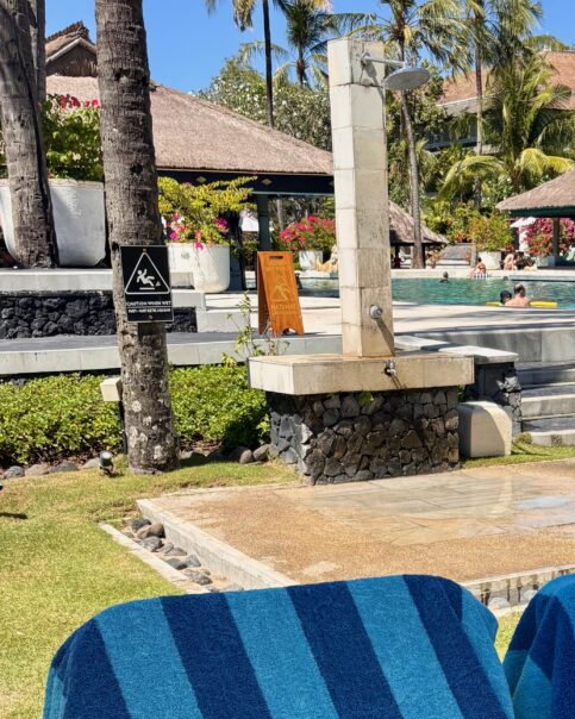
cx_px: 529
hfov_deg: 26.2
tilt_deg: -20.5
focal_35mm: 56
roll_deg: -0.5
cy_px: 698
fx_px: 1192
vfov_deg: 31.4
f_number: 1.6
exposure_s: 1/2024
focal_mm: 5.96
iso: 50
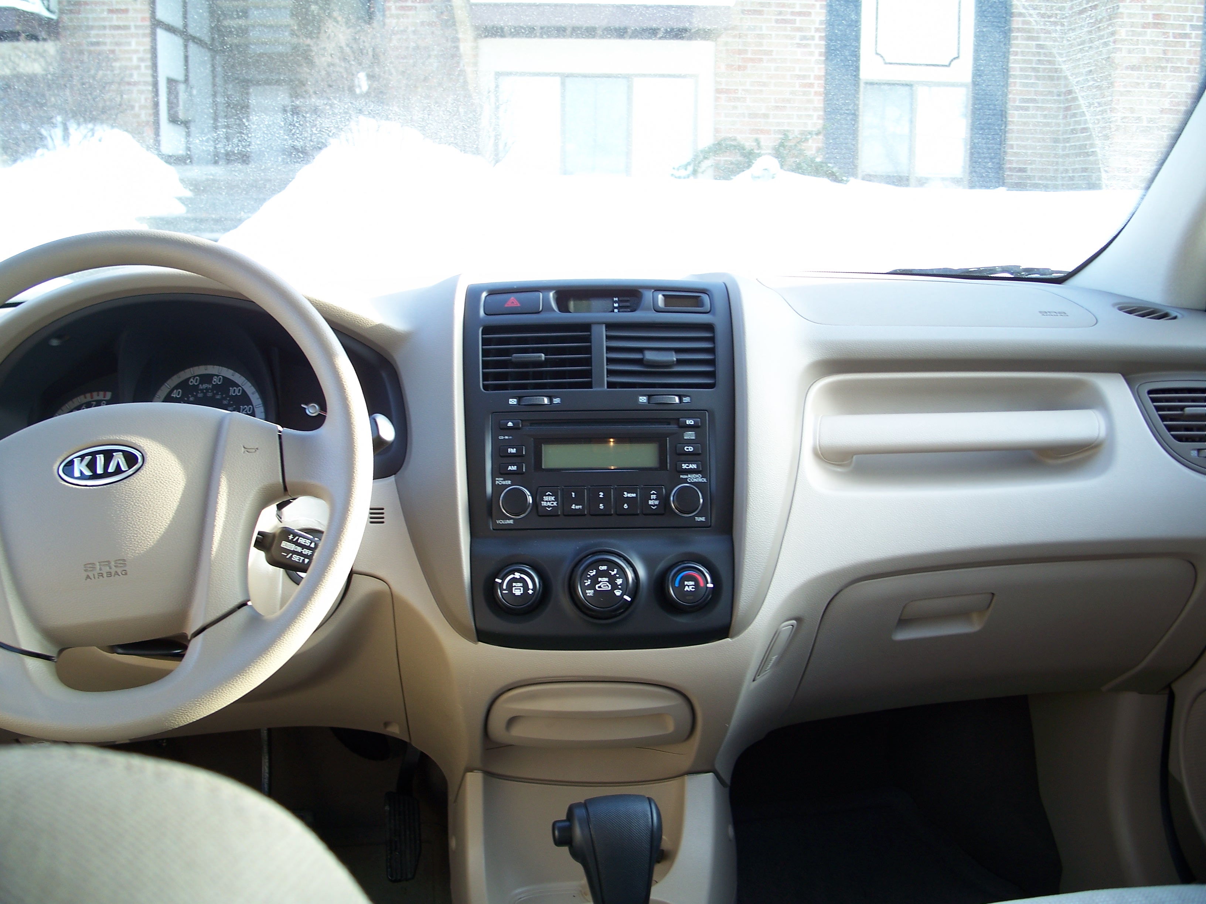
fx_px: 1289
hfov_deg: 50.1
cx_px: 603
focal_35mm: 37
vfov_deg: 38.7
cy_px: 452
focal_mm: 7.8
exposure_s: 1/40
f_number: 2.8
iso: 64
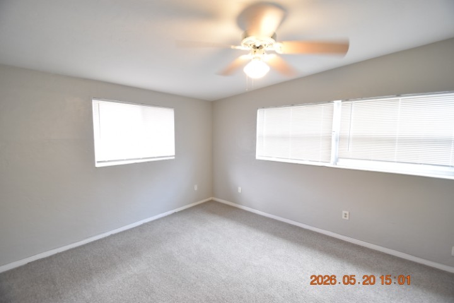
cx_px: 227
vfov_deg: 77.3
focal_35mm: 15
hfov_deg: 100.4
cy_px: 152
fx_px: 189
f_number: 3.5
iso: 800
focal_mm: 10
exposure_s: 1/20
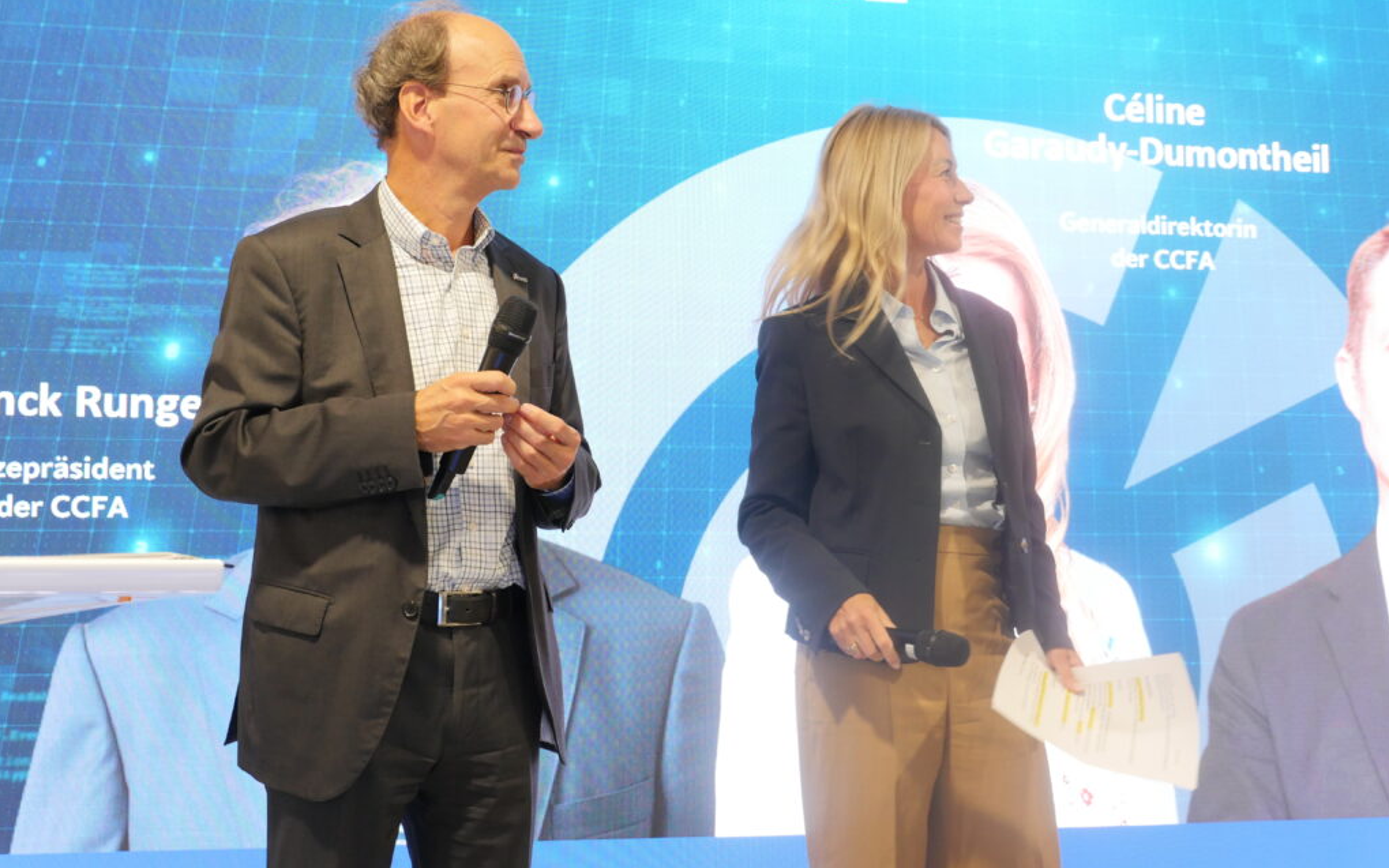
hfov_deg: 41.1
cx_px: 695
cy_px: 455
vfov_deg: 26.3
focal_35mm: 49
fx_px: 1855
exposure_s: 1/60
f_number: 2.8
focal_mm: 23
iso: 1000
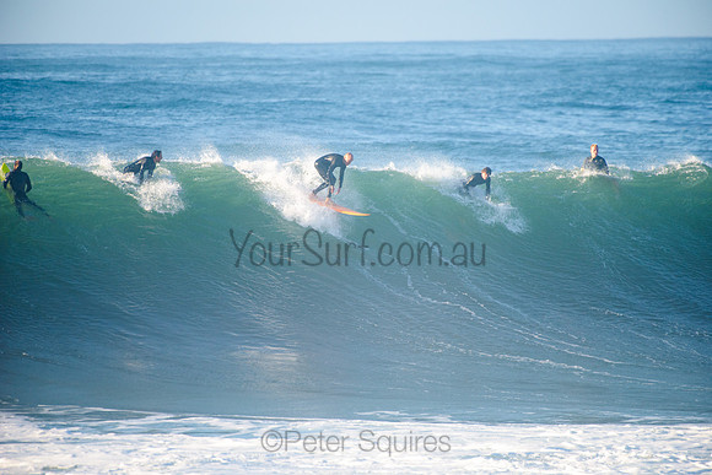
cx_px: 356
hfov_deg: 4.1
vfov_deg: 2.8
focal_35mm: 500
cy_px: 238
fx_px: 9893
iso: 360
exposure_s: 1/1600
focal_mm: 500
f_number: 5.6
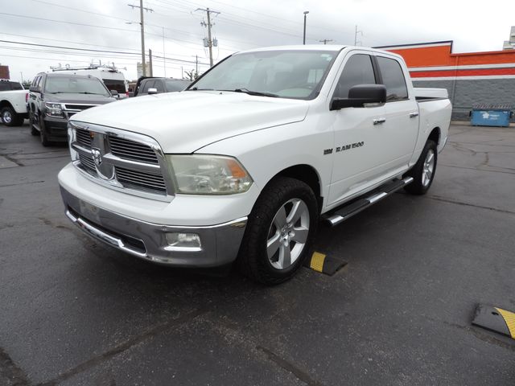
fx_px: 357
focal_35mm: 24
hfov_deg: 71.6
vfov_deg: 56.8
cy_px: 193
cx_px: 258
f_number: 3
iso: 80
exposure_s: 1/250
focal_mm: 4.3
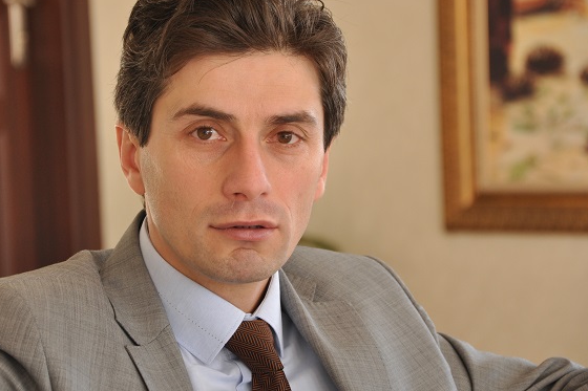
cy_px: 165
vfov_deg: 7.0
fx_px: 3210
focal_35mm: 197
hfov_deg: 10.5
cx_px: 249
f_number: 5.6
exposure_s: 1/40
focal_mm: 105
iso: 400
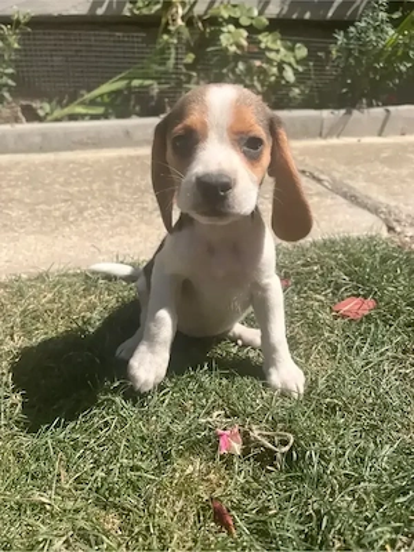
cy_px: 276
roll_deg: -3.5
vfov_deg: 67.3
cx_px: 207
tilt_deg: -24.1
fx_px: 415
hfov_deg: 53.1
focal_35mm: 26
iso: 50
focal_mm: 5.1
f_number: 1.6
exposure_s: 1/3215
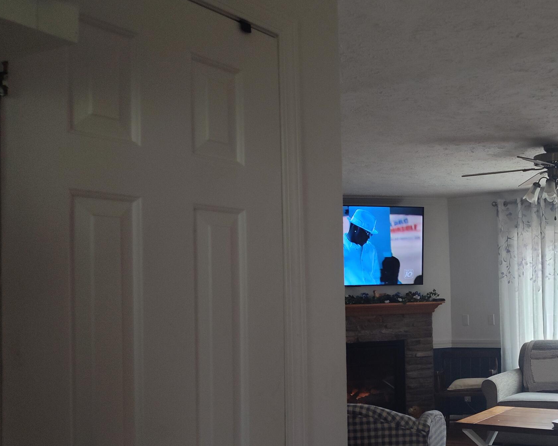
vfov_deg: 37.2
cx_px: 492
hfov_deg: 42.4
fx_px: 661
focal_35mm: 40
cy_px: 271
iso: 447
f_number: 1.8
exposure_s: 1/120
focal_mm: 5.56
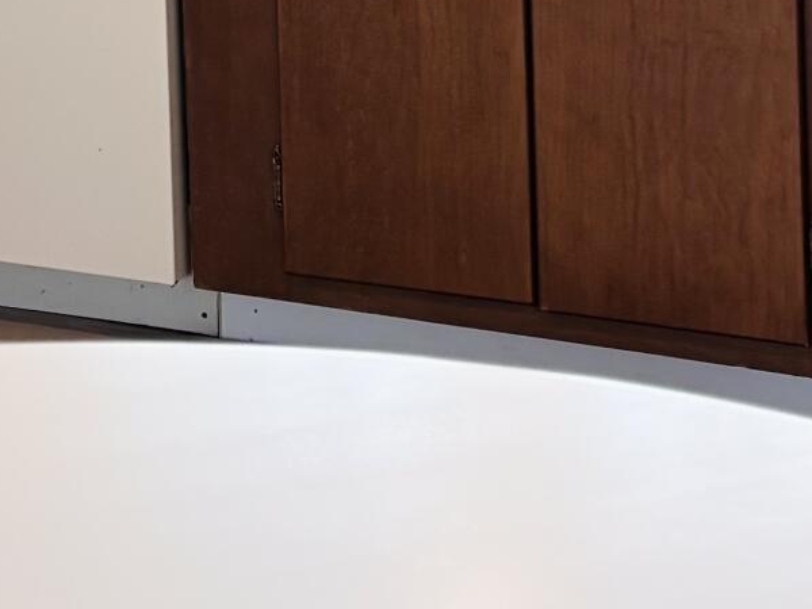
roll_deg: +1.3
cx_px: -4
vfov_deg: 10.1
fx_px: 3049
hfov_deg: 14.9
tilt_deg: -1.3
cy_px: -792
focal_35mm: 130
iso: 50
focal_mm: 5.96
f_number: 1.6
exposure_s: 1/120
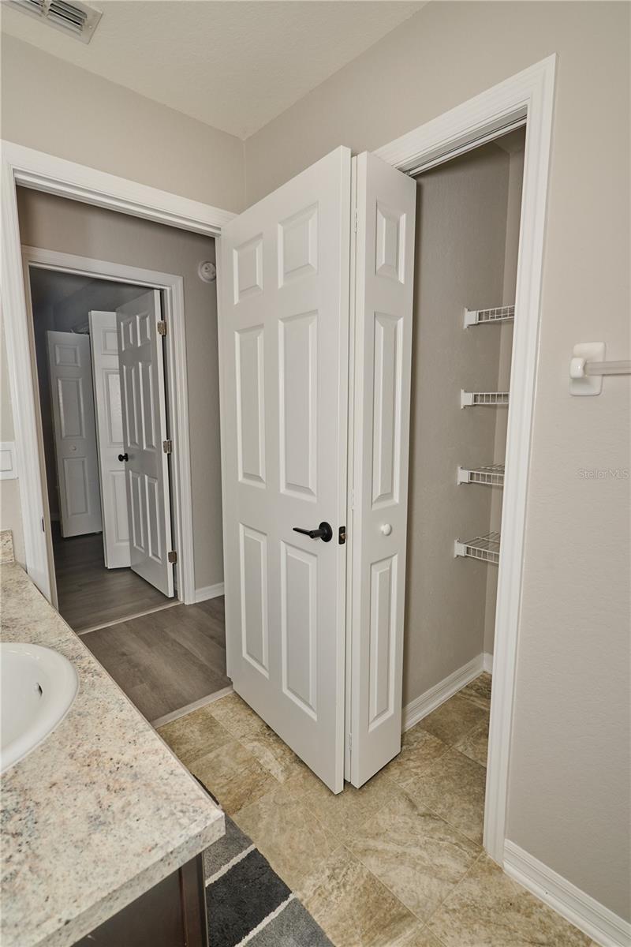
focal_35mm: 18
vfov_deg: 90.0
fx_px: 473
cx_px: 316
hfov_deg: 67.4
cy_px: 474
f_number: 5.6
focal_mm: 12
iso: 160
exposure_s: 1/250
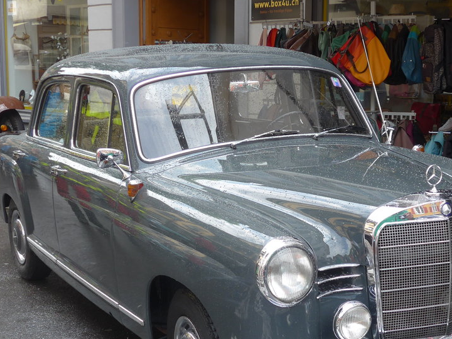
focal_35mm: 65
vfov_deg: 22.5
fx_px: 849
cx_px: 288
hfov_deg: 29.7
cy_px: 233
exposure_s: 1/250
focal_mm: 8
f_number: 2.8
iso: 80
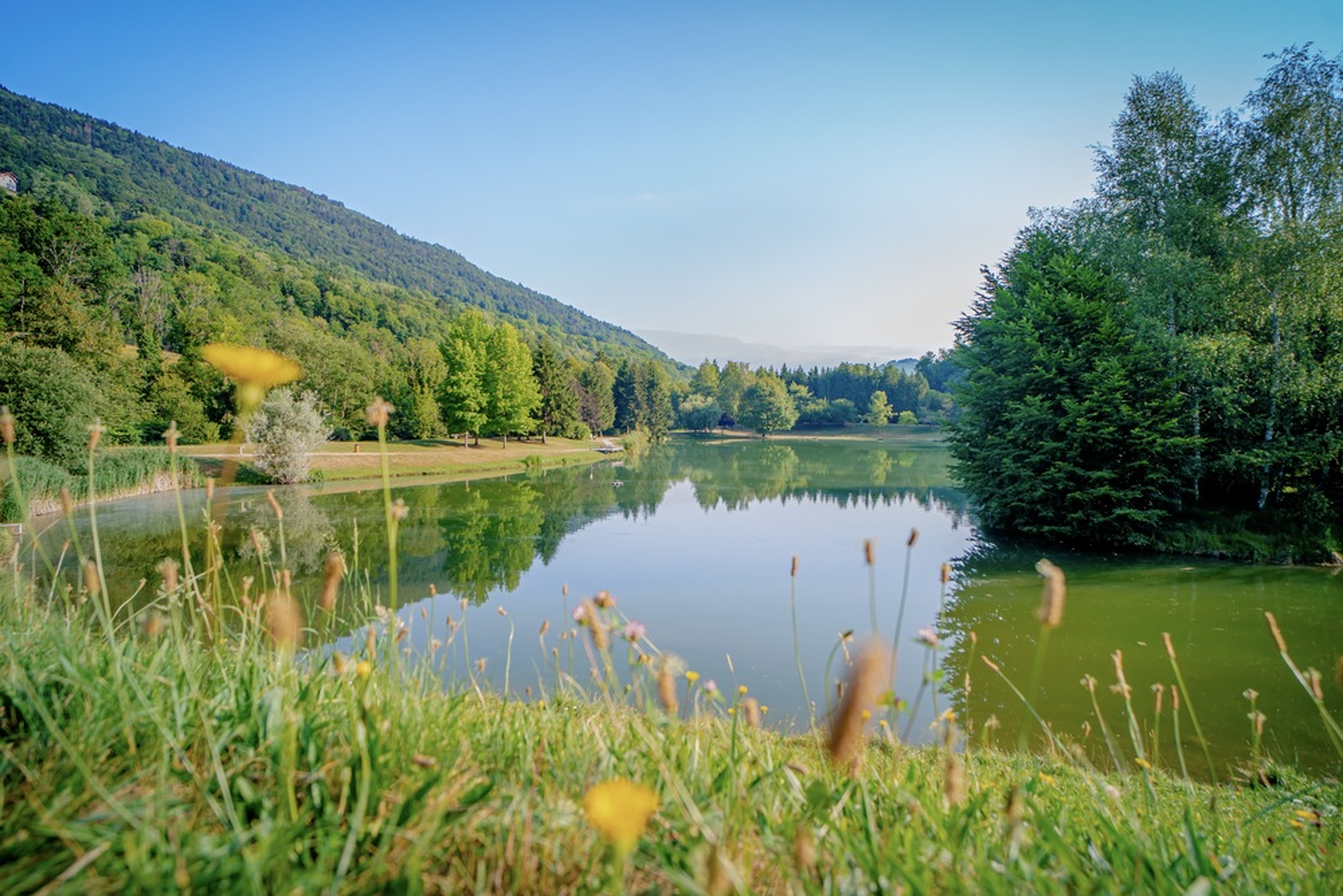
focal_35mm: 18
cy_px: 448
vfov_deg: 67.4
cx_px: 672
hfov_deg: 90.0
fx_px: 672
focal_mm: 18
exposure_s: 1/640
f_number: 3.5
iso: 250
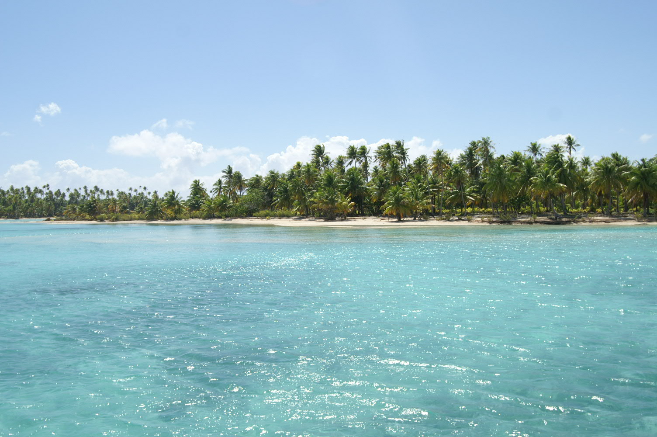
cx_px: 328
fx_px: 656
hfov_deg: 53.2
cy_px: 218
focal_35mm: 36
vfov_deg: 36.8
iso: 100
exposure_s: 1/640
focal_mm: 24
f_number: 8
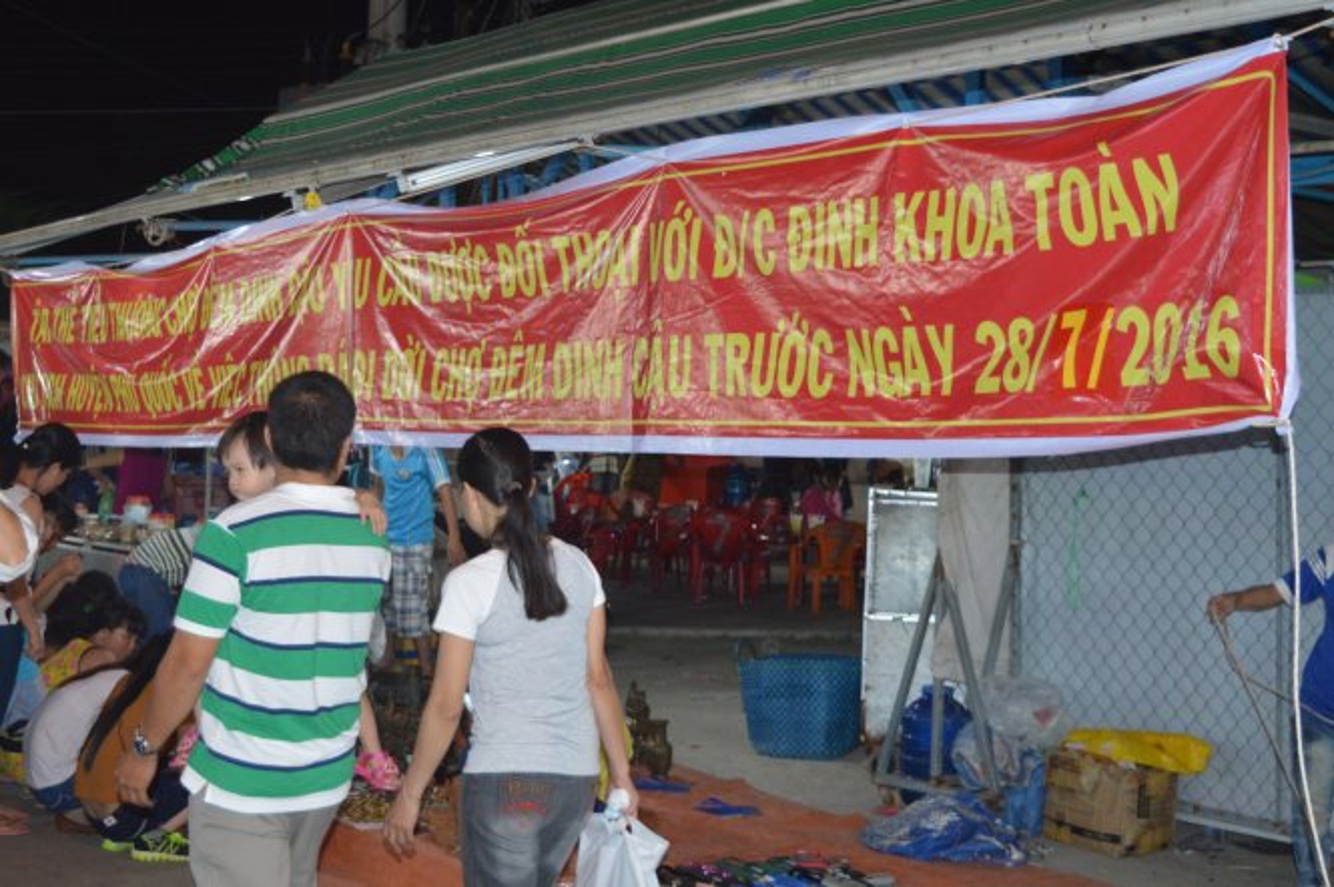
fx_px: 1888
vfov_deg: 26.4
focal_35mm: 51
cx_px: 667
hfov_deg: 38.9
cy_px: 444
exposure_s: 1/60
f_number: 4.5
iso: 1400
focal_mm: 34
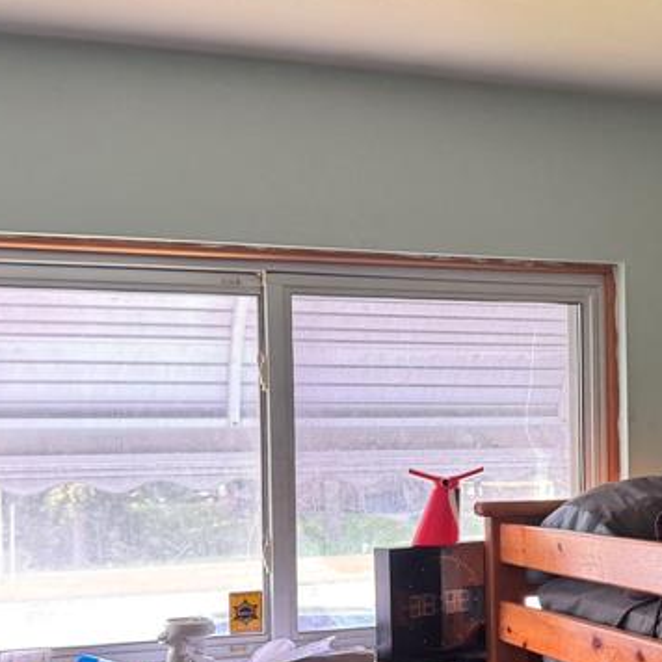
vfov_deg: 27.8
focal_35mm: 61
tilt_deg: -2.9
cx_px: 632
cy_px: 482
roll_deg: +1.4
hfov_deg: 26.9
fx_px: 1320
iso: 125
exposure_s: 1/60
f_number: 1.78
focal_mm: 6.76
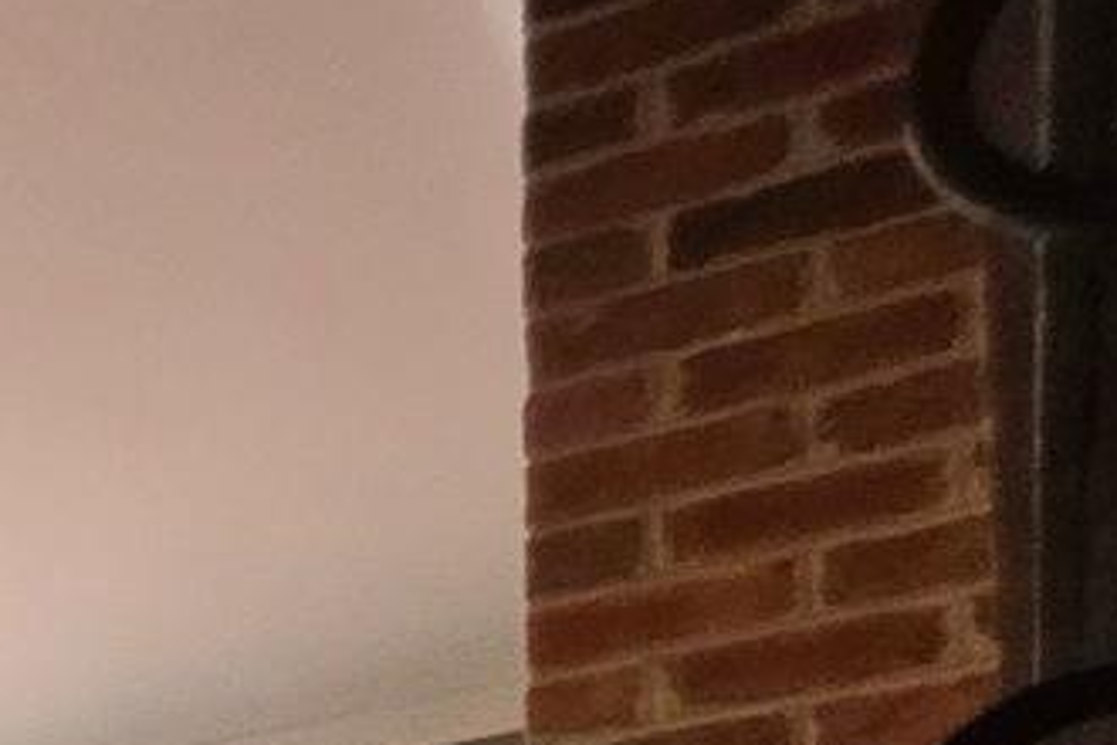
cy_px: 2042
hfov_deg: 13.7
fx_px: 2606
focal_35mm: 84
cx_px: -1787
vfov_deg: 11.6
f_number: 1.9
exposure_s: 1/60.2
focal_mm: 2.2
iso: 400
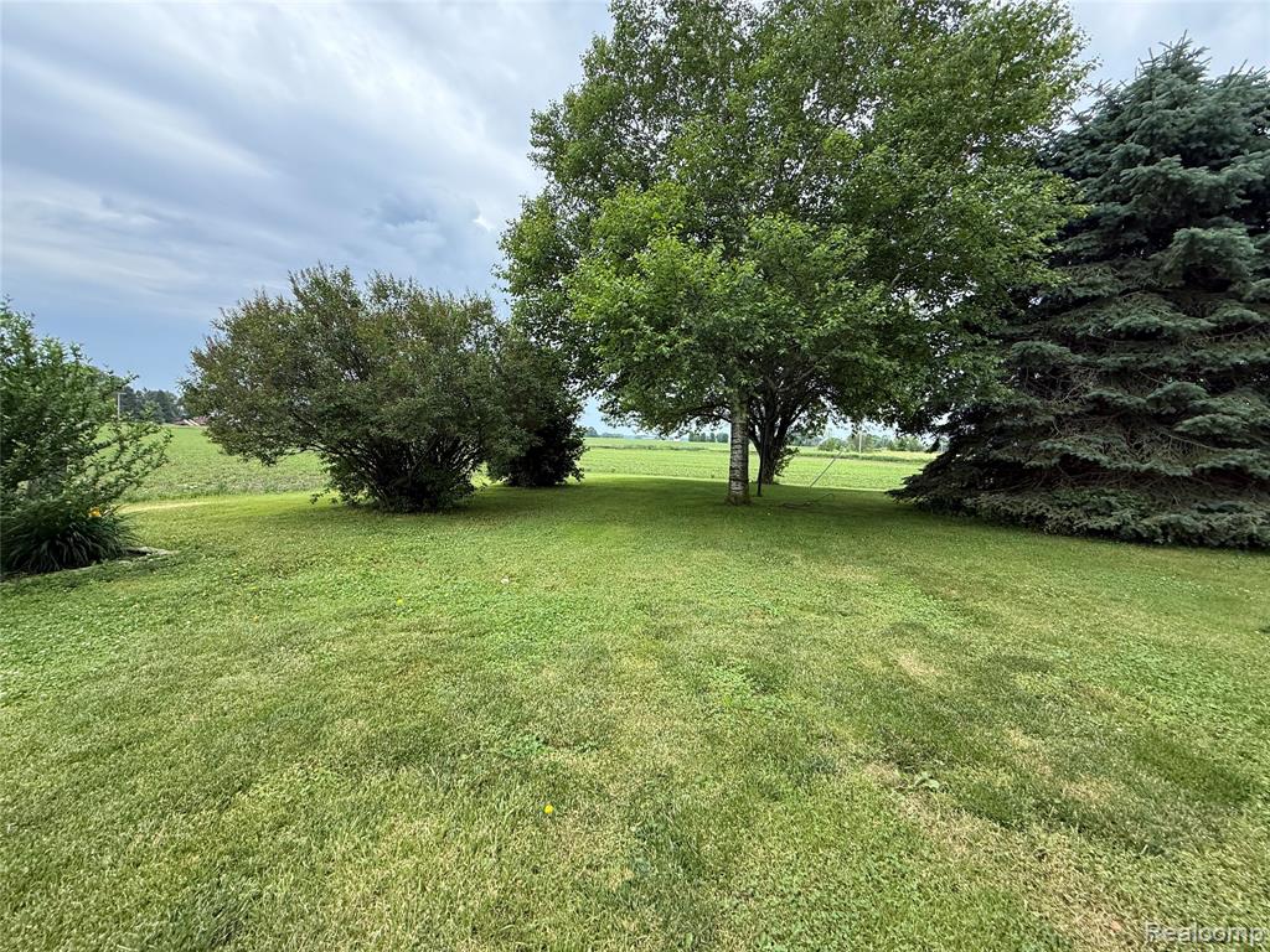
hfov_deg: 102.1
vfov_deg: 85.7
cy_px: 476
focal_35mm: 14
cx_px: 635
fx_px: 514
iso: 50
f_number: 2.2
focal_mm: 2.22
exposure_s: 1/416
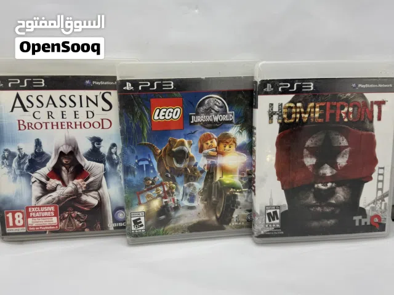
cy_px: 148
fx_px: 273
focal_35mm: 24
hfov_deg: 71.6
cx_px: 197
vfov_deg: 56.8
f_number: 1.78
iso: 64
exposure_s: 1/166
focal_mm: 6.76
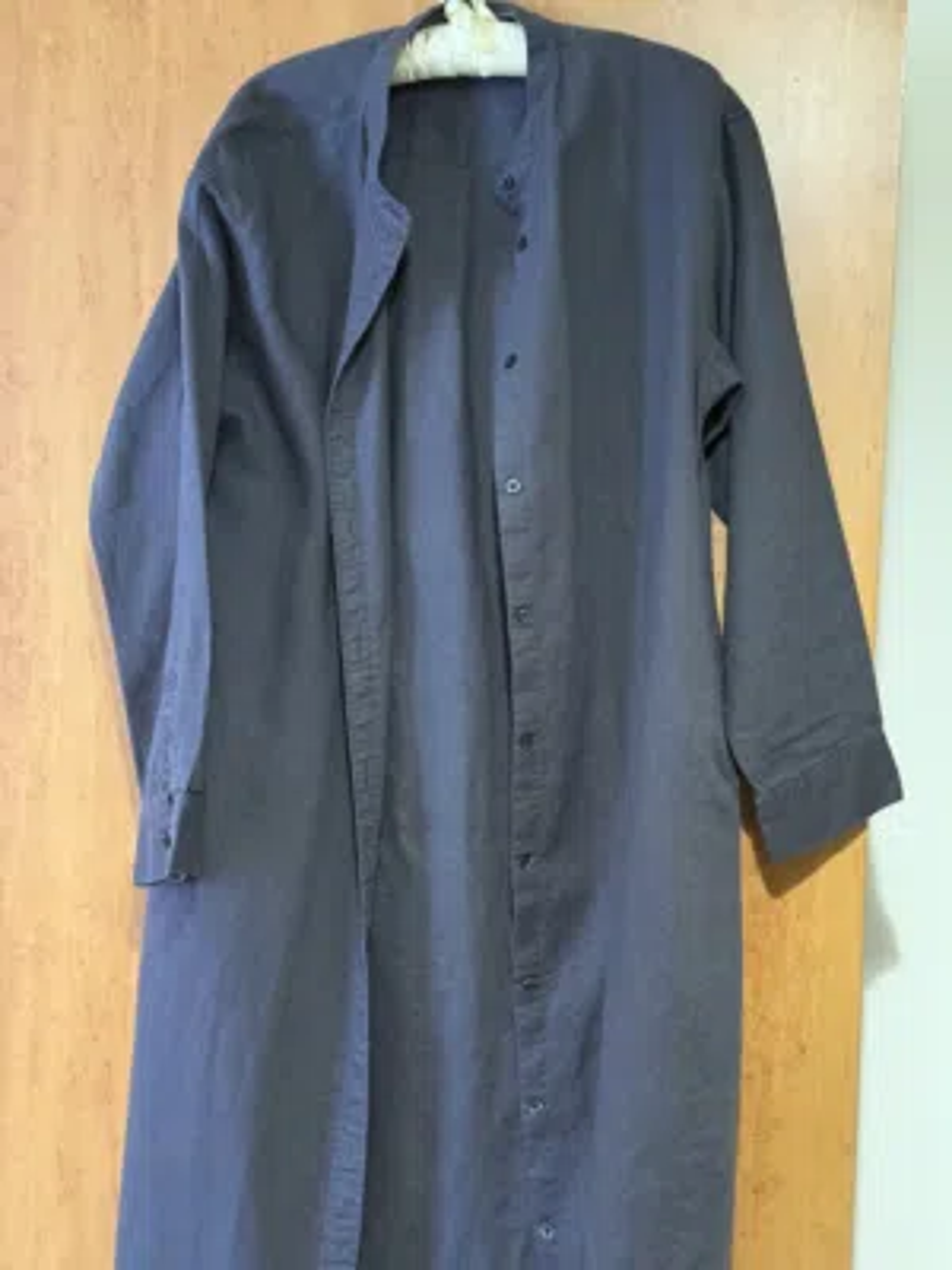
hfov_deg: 30.3
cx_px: 476
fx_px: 1760
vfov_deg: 39.7
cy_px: 635
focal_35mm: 48
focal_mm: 6.76
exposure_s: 1/25
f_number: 1.78
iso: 500
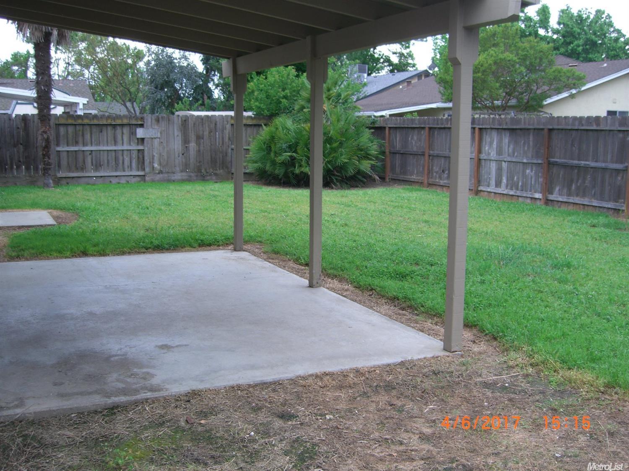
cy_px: 236
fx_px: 690
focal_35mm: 38
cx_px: 314
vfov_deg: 37.7
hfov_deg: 49.0
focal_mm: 7.9
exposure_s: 1/100
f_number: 2.8
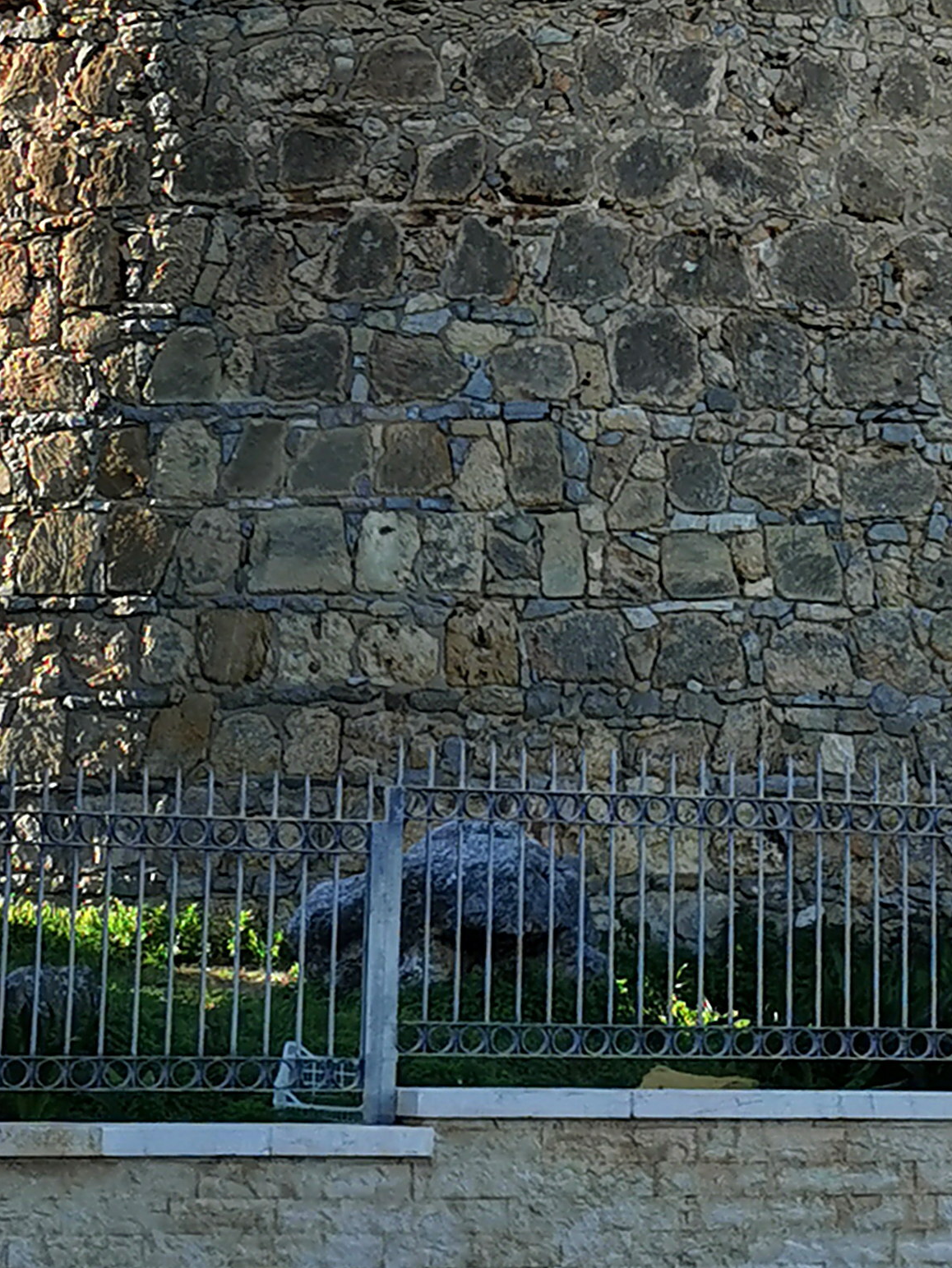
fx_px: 3812
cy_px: -117
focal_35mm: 104
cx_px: 620
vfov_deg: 18.2
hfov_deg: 14.2
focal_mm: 5.56
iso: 50
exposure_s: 1/2008
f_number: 1.6
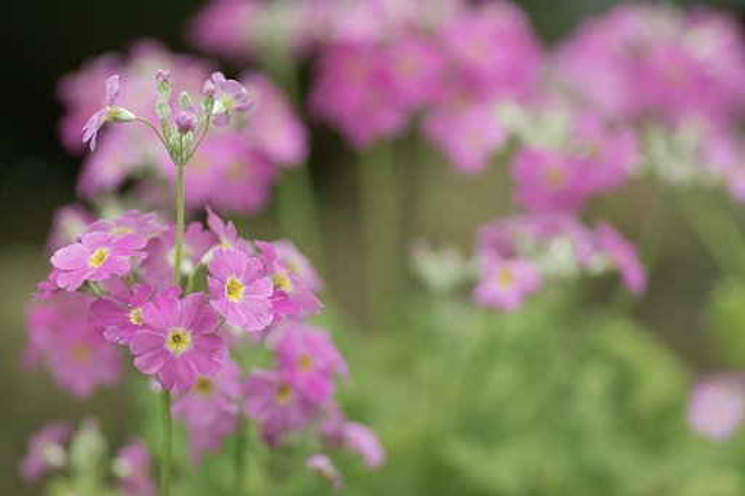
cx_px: 372
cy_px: 248
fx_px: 2462
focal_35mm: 119
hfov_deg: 17.2
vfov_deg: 11.5
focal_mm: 70
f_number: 2.8
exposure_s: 1/500
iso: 100
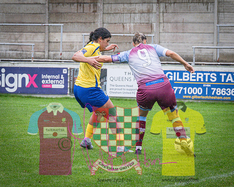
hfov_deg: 9.5
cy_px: 100
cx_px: 47
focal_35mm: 204
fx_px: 1412
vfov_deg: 7.6
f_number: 4.5
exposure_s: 1/640
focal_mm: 76
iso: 1250
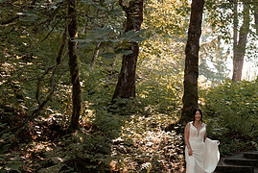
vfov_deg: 24.3
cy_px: 88
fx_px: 402
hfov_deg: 32.6
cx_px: 260
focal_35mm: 56
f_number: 2.8
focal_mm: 24
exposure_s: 1/250
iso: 160
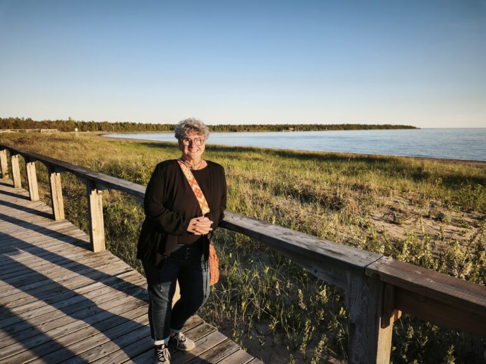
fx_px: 323
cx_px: 243
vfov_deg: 58.9
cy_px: 182
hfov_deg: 73.9
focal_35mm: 23
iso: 50
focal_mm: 6.45
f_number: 1.62
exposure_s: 1/985
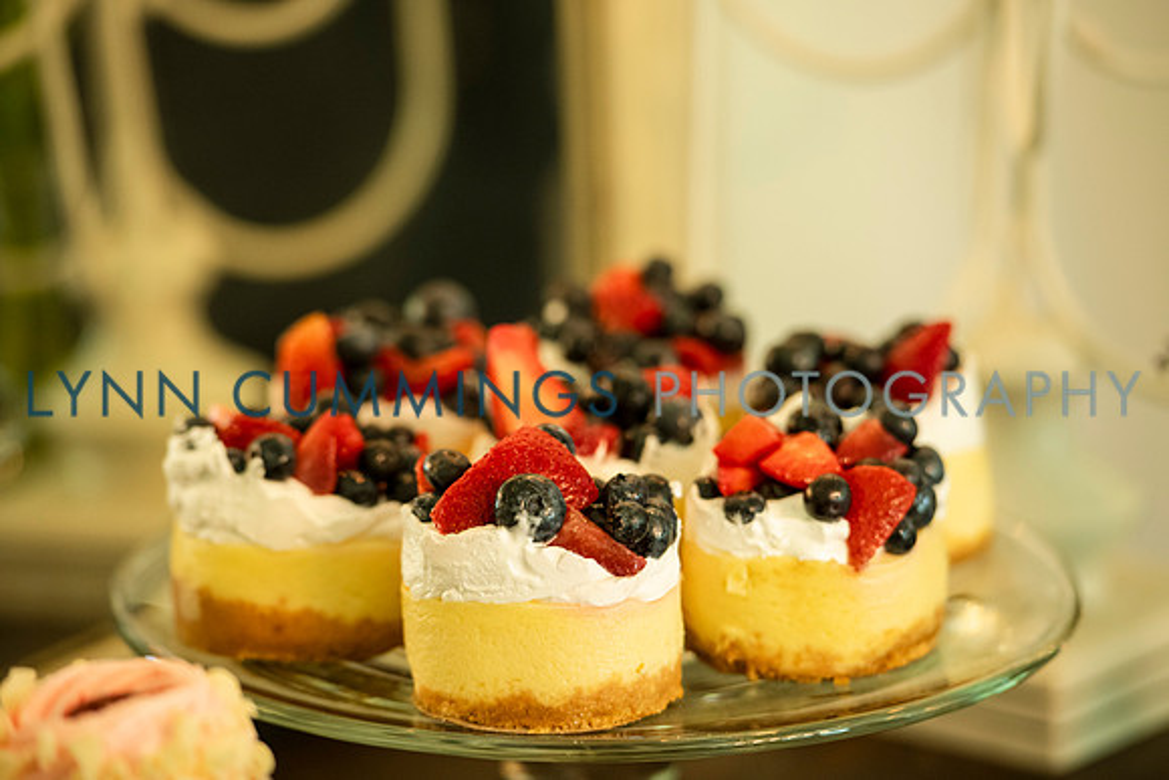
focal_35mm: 191
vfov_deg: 7.2
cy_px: 385
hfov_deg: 10.8
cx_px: 596
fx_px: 6206
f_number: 3.2
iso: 1000
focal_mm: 185
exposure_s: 1/80
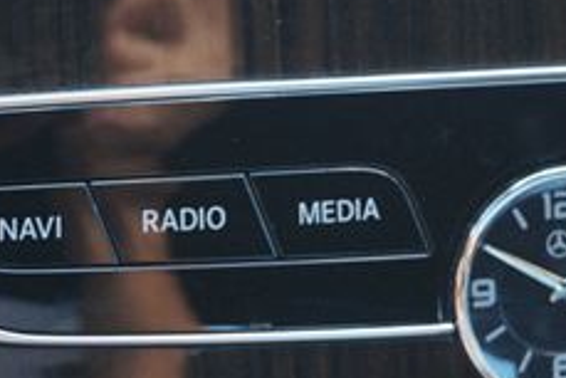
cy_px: -67
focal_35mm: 134
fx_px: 2108
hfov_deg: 15.2
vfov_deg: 10.1
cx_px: 487
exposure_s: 1/60
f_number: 5
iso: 640
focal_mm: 32
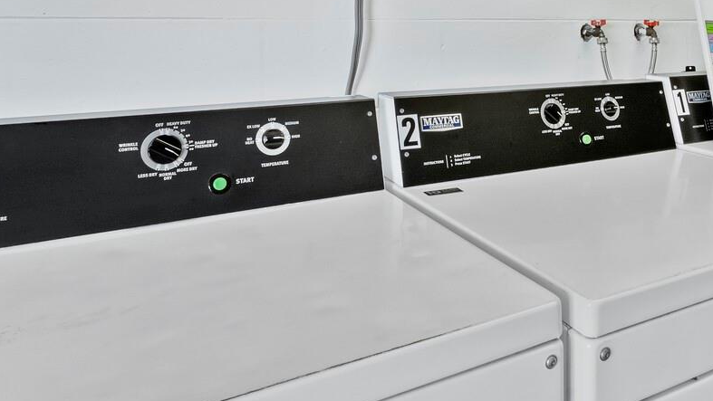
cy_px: 51
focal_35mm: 31
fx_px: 586
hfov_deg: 60.1
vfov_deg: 35.8
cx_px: 512
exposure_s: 1/2.5
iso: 400
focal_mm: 7
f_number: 11
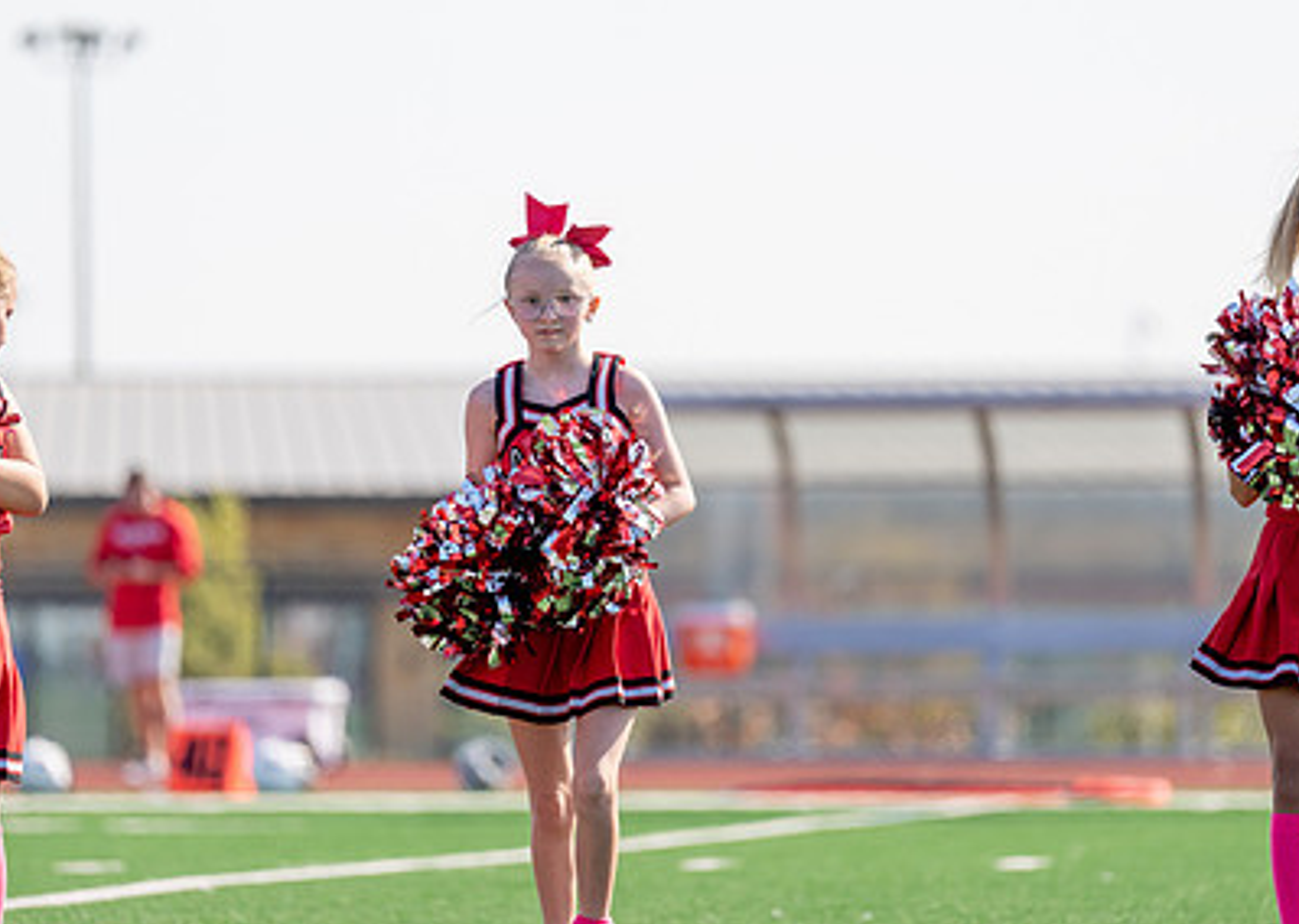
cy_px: 478
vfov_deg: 4.7
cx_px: 622
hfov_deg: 6.6
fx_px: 11239
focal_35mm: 305
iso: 100
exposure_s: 1/1250
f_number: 2.8
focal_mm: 200
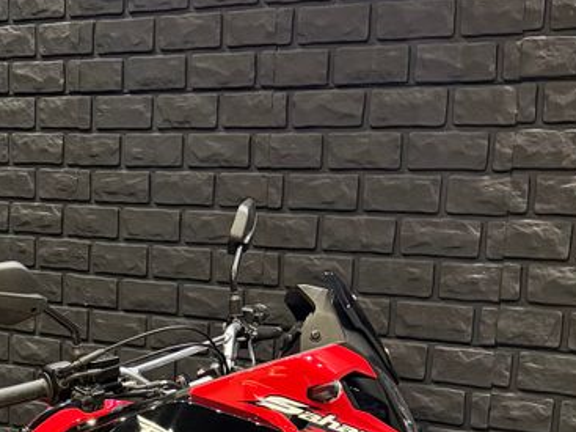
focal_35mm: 53
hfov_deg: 34.1
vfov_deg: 26.5
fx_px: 882
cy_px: 397
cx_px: 53
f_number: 1.78
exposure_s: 1/40
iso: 640
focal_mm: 6.76
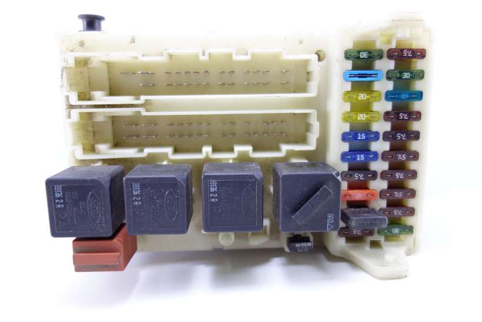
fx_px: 375
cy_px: 161
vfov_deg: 46.4
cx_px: 241
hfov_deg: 65.5
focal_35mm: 28
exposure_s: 1/60
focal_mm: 10.4
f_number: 1.8
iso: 125
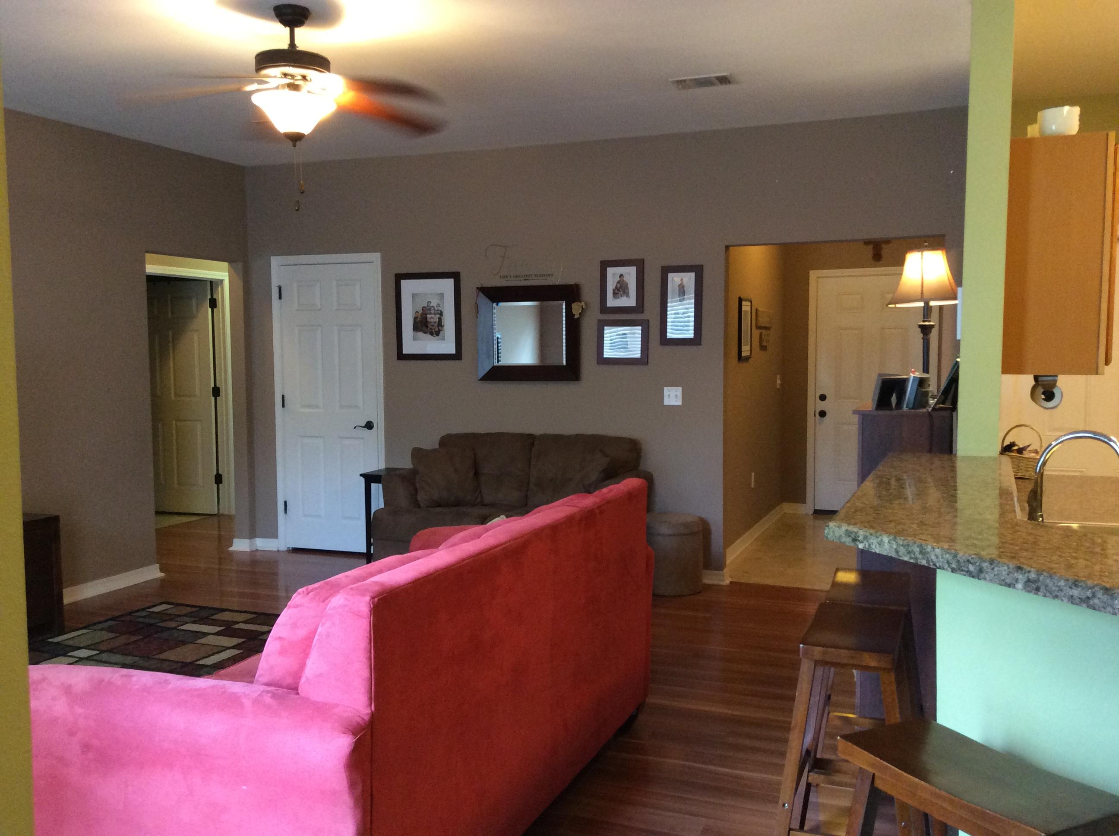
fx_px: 1033
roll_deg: +0.7
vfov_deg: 44.1
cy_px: 418
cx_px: 560
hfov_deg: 56.9
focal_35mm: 32
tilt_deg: -3.6
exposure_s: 1/24
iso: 200
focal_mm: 3.3
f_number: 2.4
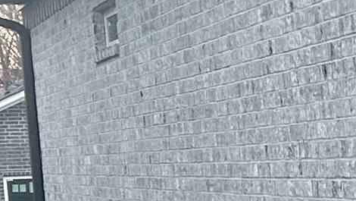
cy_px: 275
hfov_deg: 9.1
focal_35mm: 185
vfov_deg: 6.5
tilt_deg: -5.8
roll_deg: +1.7
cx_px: 1115
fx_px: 1747
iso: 100
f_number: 1.5
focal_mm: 5.7
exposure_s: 1/121
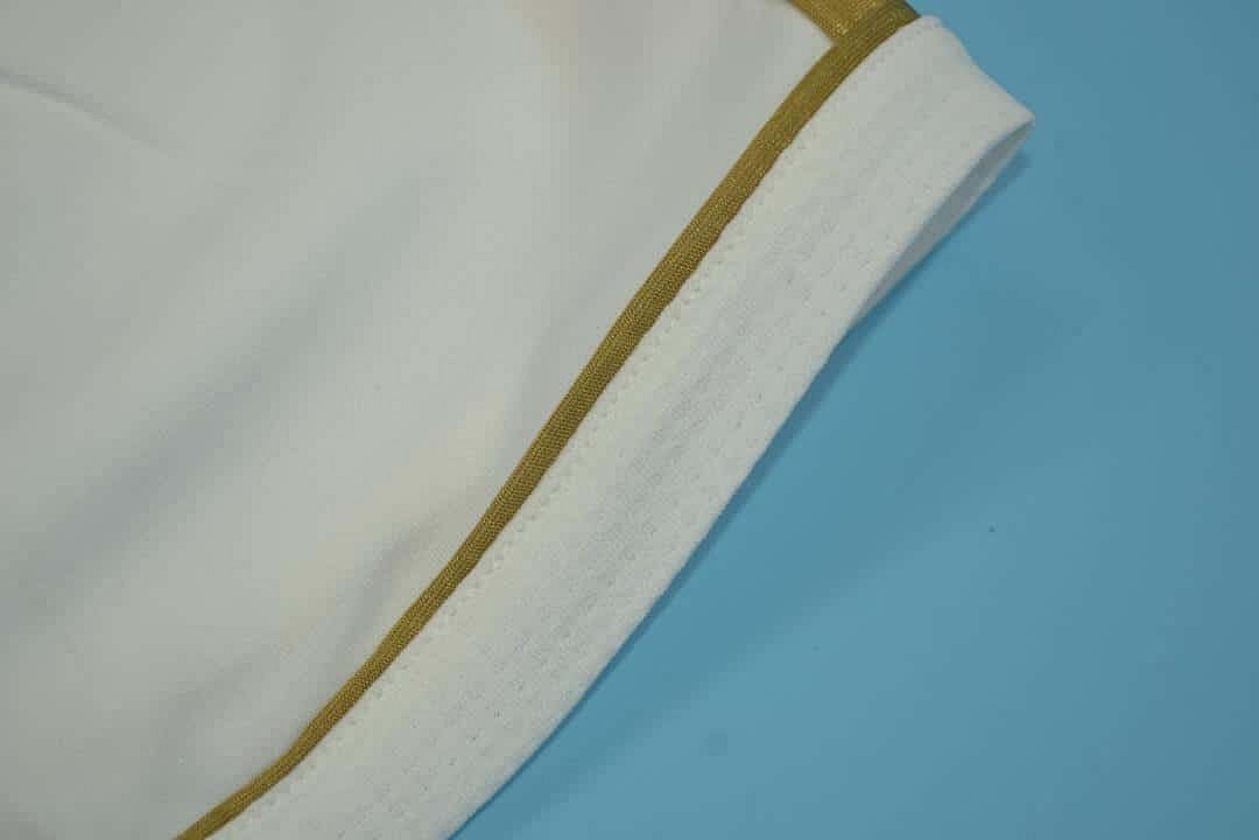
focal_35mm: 82
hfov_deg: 24.6
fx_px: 2885
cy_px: 420
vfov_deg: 16.6
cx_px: 630
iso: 200
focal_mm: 55
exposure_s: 1/100
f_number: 6.3
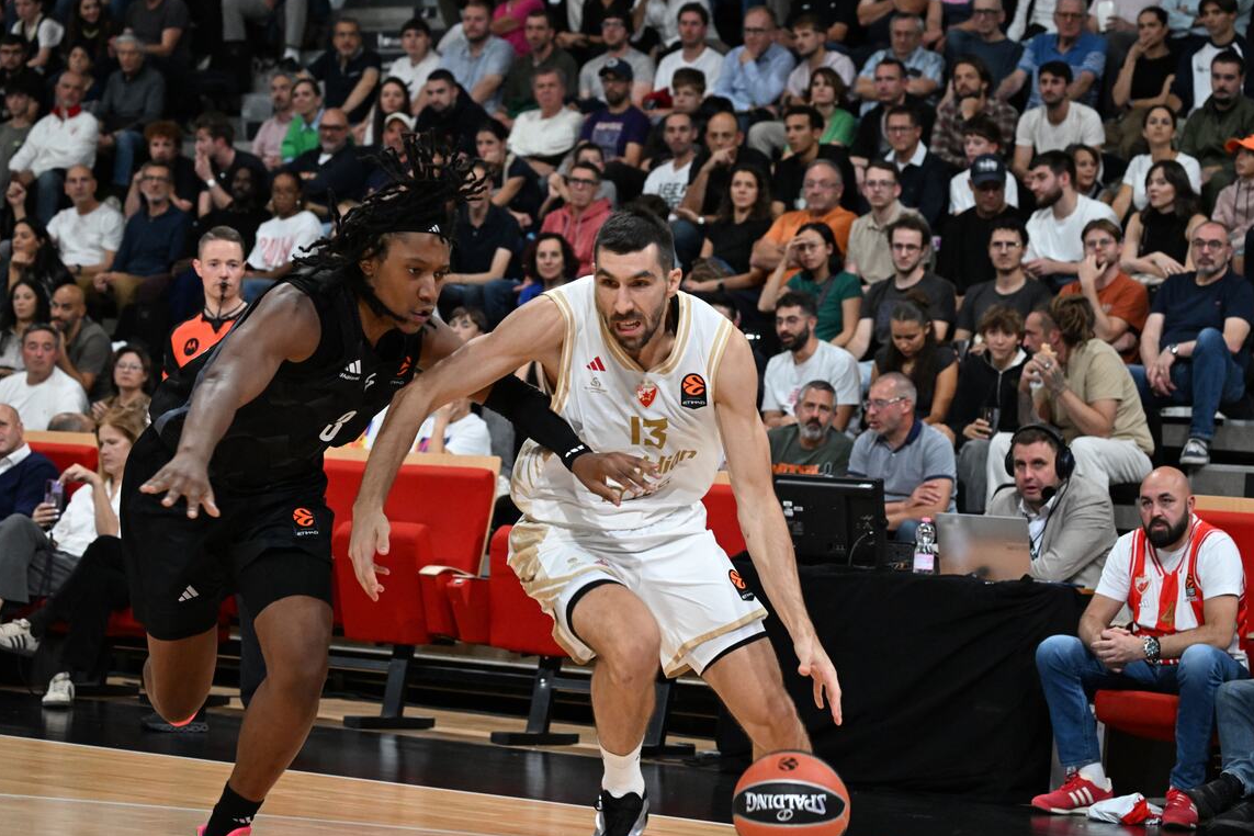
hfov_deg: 19.5
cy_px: 408
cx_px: 634
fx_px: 3657
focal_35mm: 105
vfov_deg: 13.0
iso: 6400
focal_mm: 100
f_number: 5.6
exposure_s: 1/800
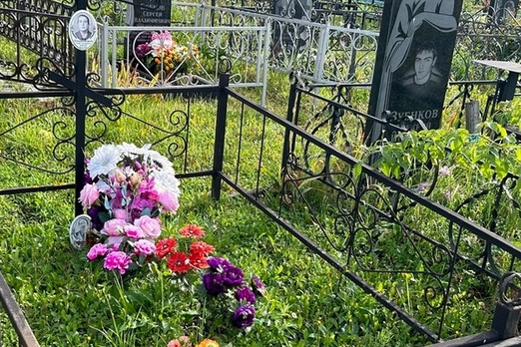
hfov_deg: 37.5
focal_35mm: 53
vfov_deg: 25.4
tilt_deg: -18.2
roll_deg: -4.4
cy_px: 235
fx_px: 767
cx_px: 252
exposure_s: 1/1019
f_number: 1.5
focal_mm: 5.7
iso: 50
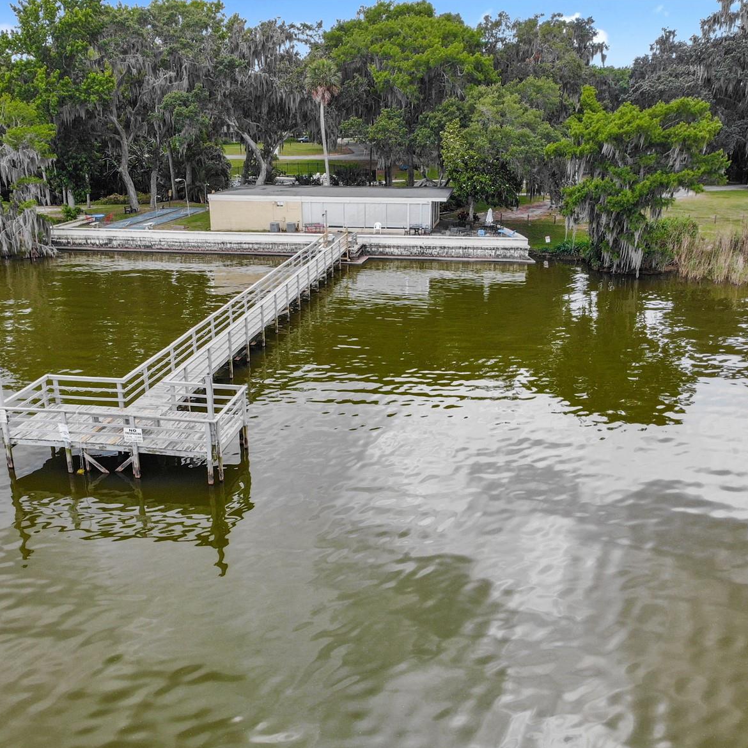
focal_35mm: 29
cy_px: 380
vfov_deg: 55.6
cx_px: 348
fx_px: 709
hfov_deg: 55.6
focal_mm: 4.5
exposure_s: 1/400
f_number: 2.8
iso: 100
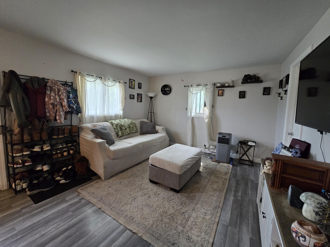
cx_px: 165
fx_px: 124
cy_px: 124
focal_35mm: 13
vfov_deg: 89.9
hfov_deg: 106.2
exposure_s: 1/60
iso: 500
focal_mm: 2.2
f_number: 2.2
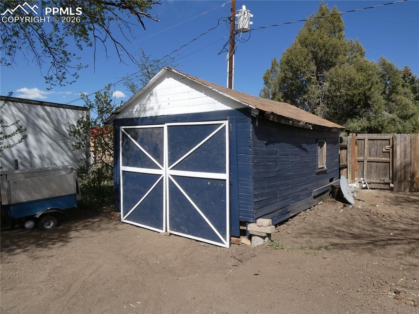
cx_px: 210
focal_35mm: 24
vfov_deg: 56.8
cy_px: 157
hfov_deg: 71.6
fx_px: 290
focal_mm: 4.3
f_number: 4
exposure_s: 1/800
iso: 80
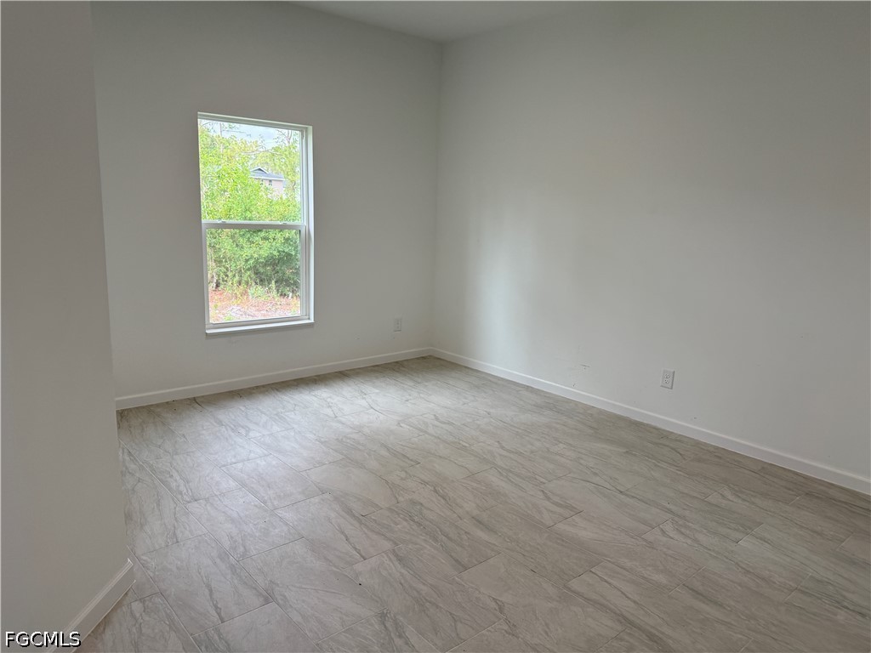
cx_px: 436
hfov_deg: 71.6
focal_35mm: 24
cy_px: 326
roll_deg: -1.8
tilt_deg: -12.7
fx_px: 604
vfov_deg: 56.8
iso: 125
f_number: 1.78
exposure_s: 1/240
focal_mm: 6.76
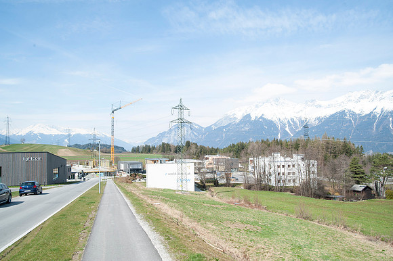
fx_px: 305
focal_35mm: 28
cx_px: 196
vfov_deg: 46.4
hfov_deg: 65.5
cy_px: 130
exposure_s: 1/250
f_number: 11
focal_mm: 28
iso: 200
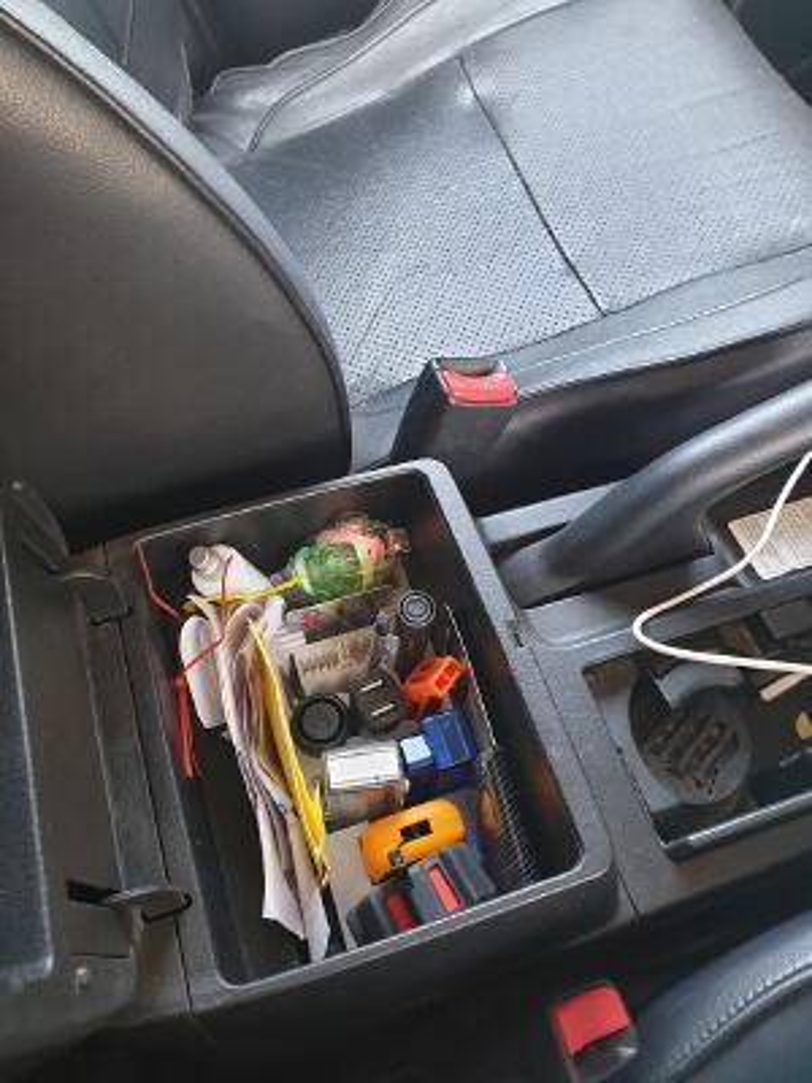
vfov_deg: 67.3
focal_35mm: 26
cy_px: 542
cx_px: 406
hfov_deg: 53.1
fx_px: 813
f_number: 2.4
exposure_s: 1/38
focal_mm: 4.3
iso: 250
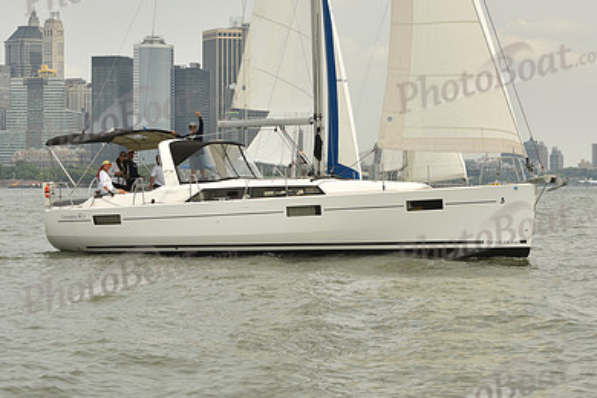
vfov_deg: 13.2
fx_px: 1725
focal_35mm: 104
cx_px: 318
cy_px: 175
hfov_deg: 19.6
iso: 250
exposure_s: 1/640
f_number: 11
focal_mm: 70
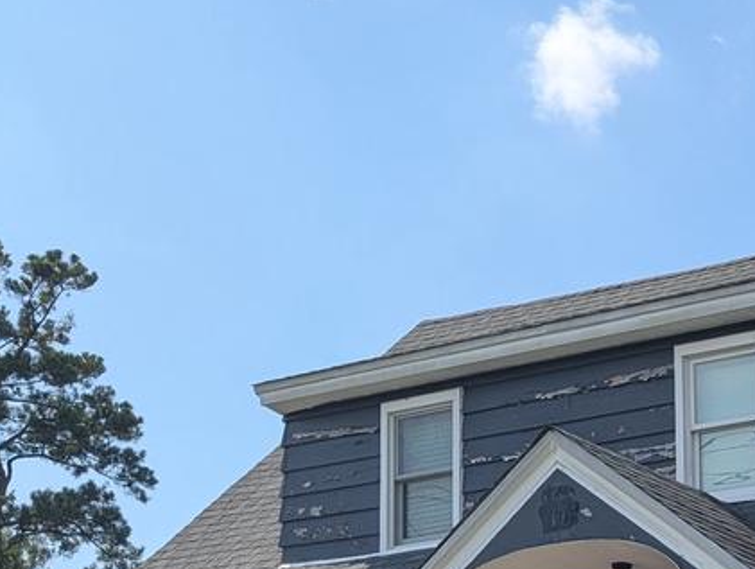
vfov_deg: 17.2
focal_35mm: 82
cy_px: 678
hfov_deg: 21.6
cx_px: 965
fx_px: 1791
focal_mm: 6.9
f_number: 1.68
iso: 21
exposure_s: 1/1357
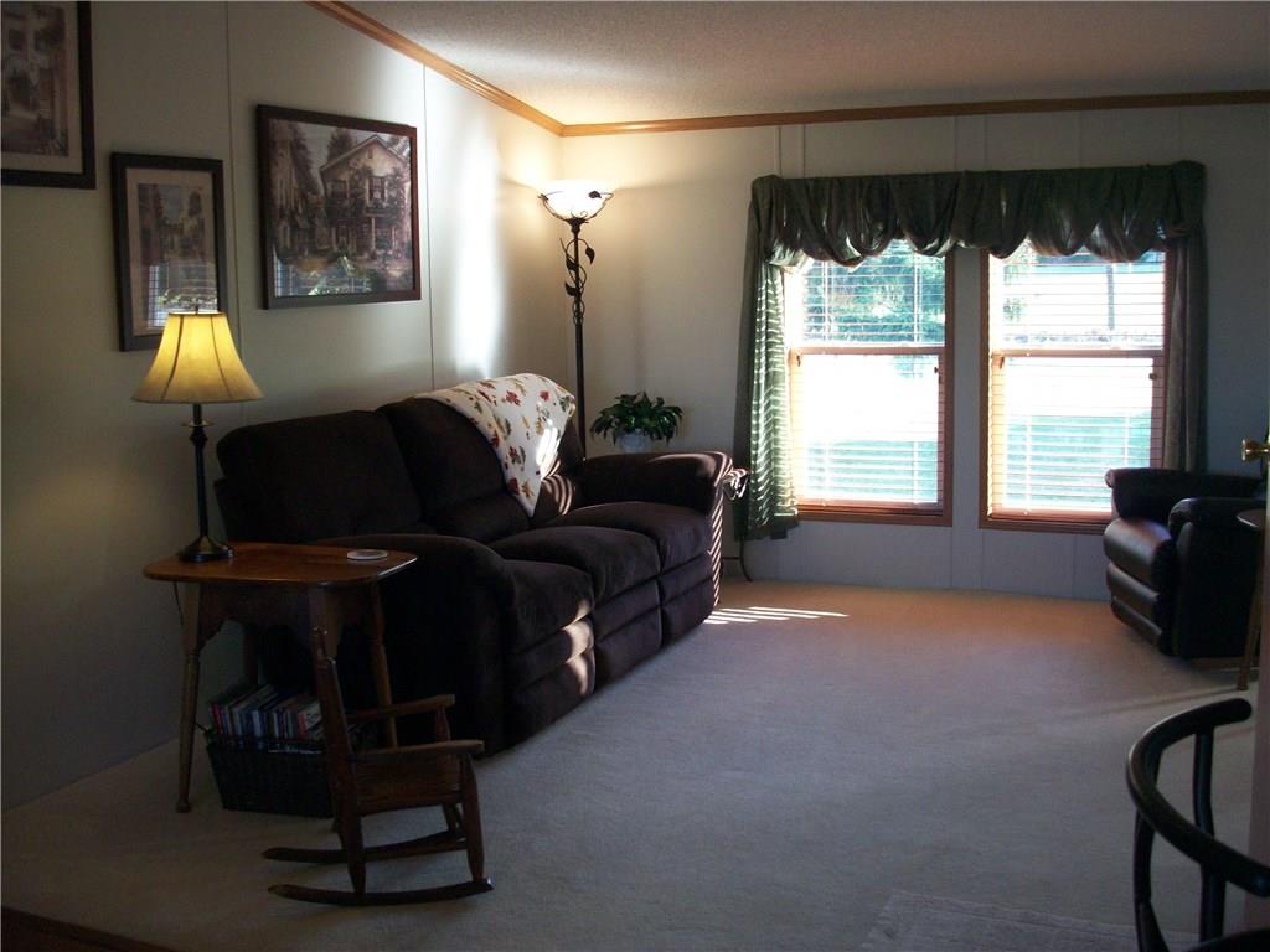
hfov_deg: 50.1
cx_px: 635
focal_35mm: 37
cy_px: 476
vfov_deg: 38.7
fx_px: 1357
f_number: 2.8
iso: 95
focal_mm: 6.2
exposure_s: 1/45
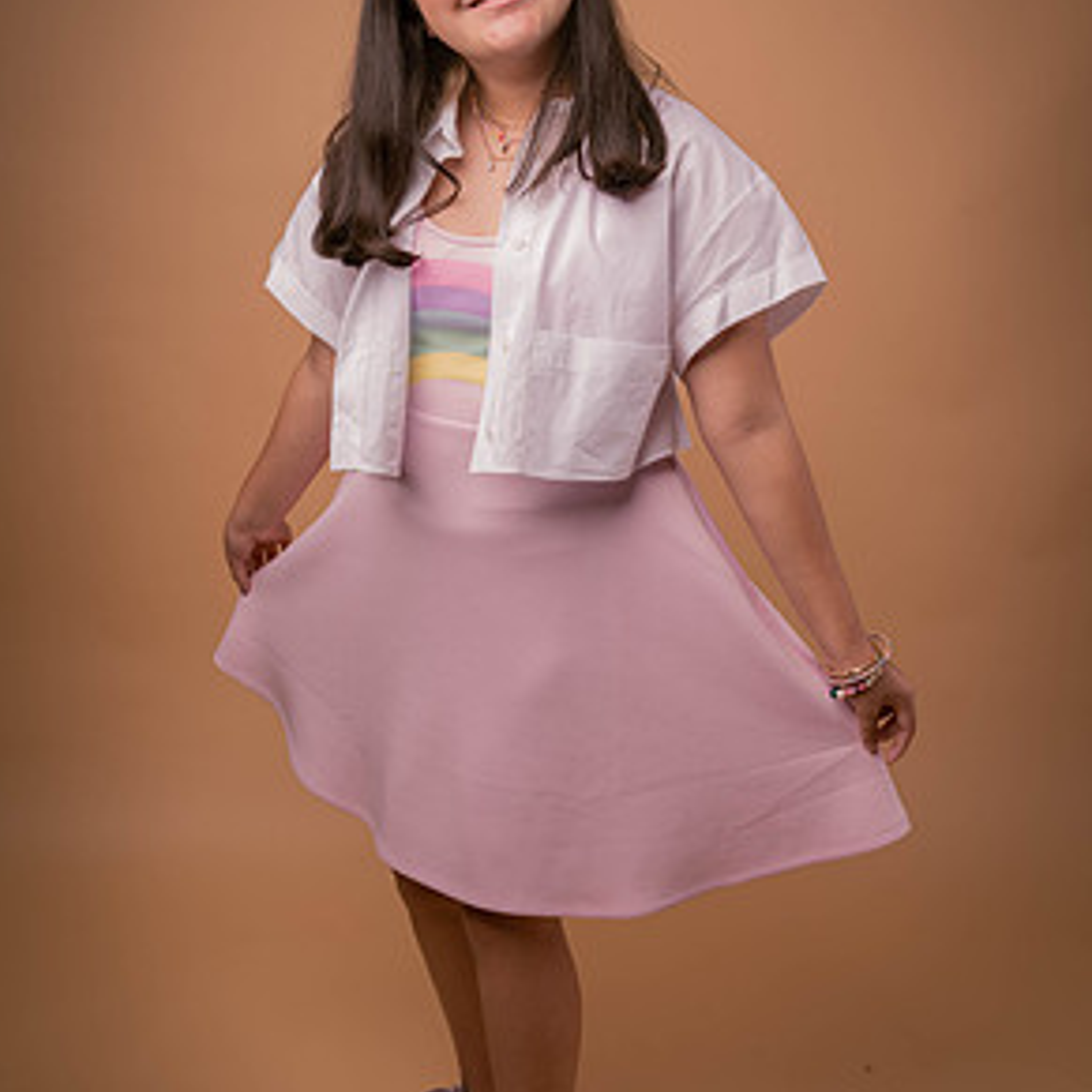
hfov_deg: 40.0
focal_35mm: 42
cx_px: 533
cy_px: 495
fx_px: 1499
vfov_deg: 40.0
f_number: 7.1
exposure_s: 1/200
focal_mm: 32
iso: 64
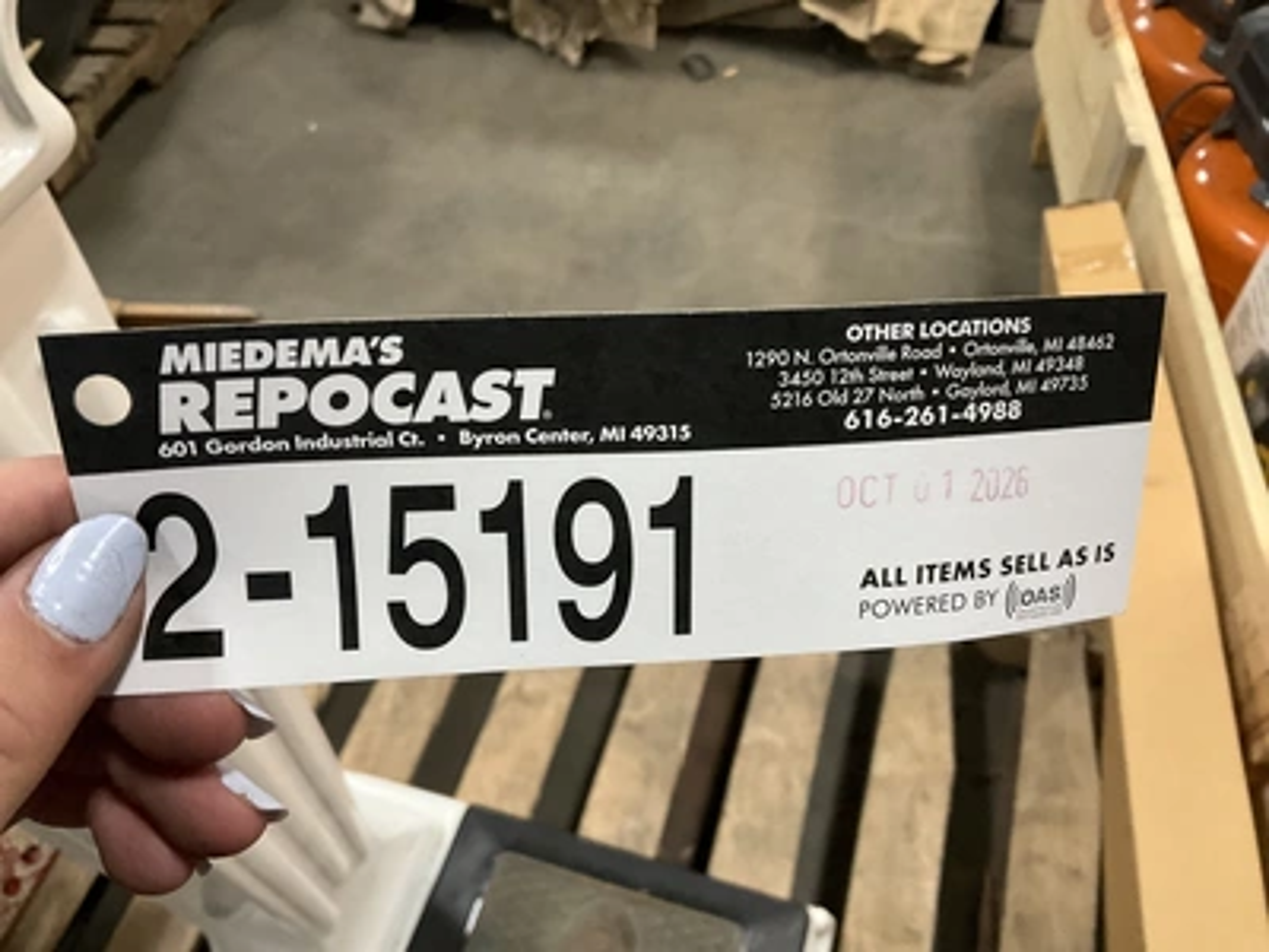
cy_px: 476
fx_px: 1063
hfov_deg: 61.7
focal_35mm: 29
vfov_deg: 48.2
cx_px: 634
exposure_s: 1/60
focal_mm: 3
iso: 200
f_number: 1.8
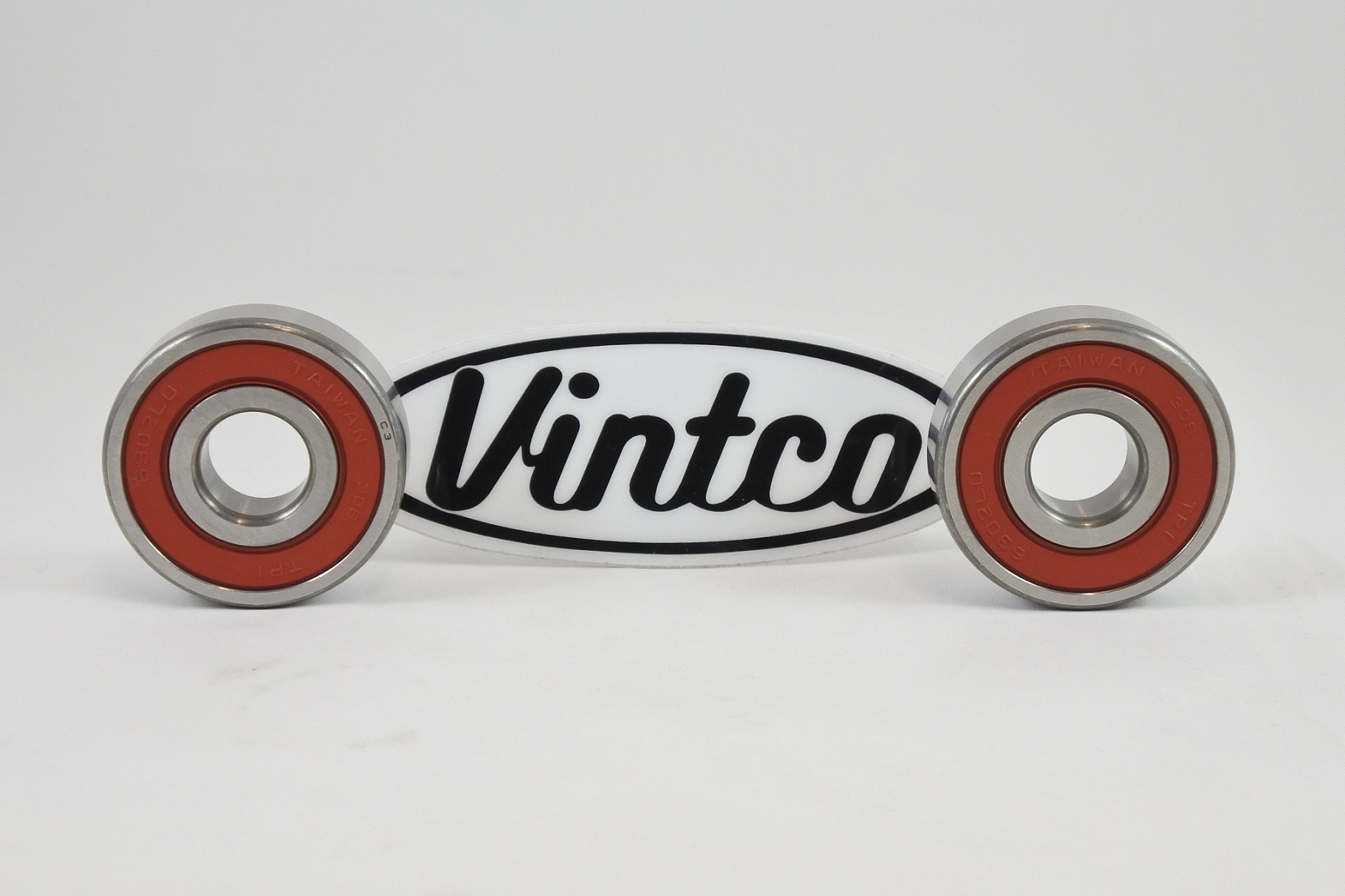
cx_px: 672
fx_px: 2167
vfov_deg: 23.4
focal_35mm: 58
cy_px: 448
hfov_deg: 34.5
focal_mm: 21.8
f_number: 4.8
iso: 500
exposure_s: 1/125
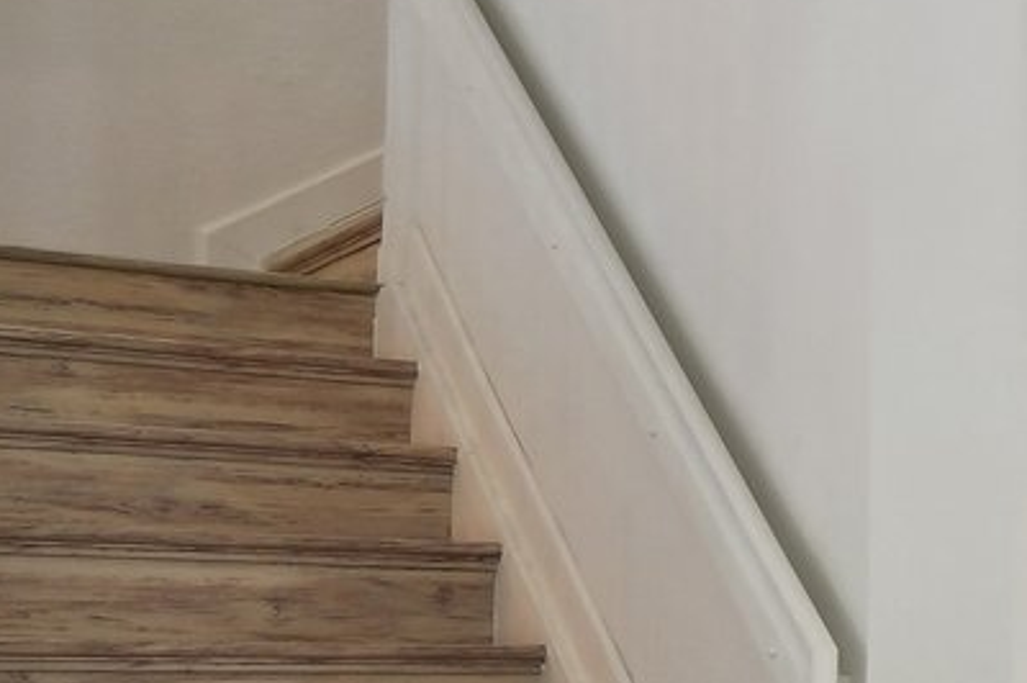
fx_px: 2337
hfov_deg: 15.9
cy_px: 605
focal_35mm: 82
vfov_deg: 16.4
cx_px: 2311
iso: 400
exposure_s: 1/20
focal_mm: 16
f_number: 8
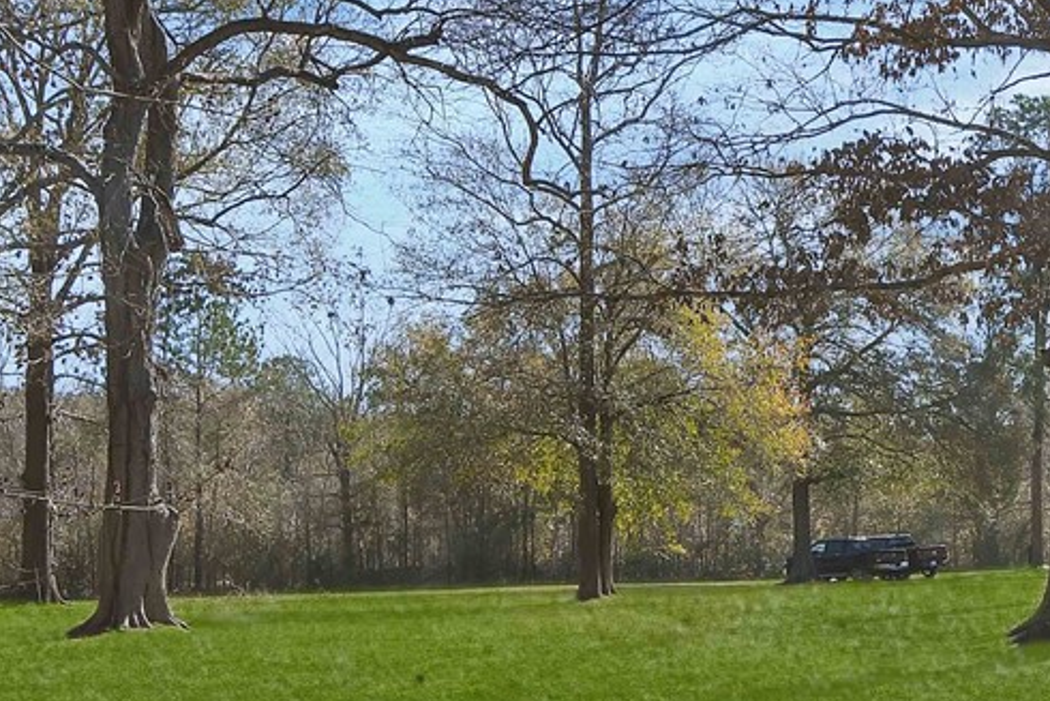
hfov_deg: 29.5
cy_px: 690
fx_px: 1809
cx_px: 1123
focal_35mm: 62
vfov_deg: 21.2
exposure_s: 1/250
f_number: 8
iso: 100
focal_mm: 14
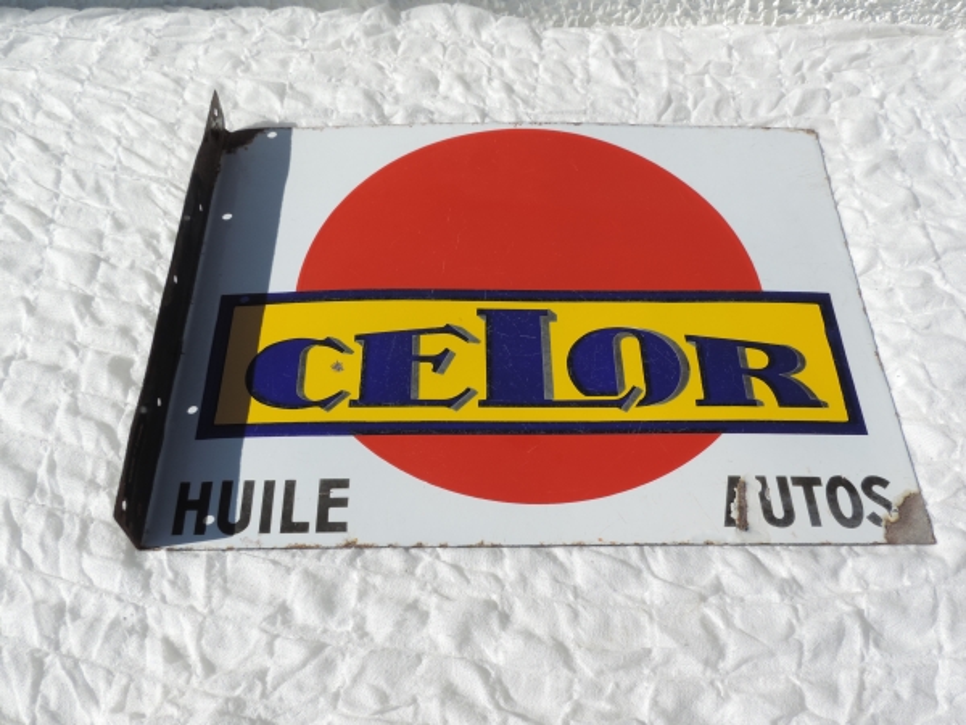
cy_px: 362
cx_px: 483
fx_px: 977
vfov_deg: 40.7
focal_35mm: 35
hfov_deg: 52.6
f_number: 3.6
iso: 80
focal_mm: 6.2
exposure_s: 1/1250
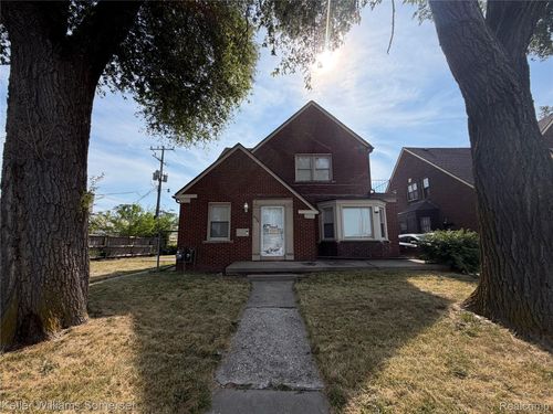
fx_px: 224
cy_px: 207
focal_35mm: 14
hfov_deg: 102.1
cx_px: 276
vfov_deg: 85.7
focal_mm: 2.22
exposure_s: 1/1087
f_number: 2.2
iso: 25
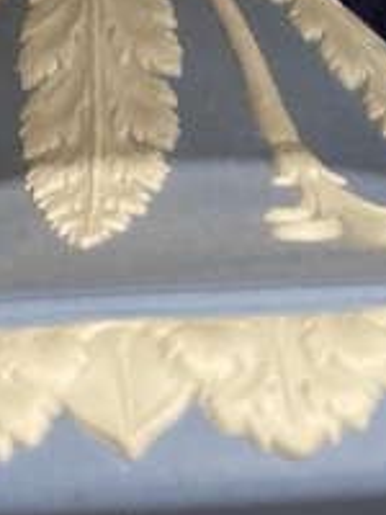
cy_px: 922
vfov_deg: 15.1
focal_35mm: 113
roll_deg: +1.8
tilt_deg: -16.0
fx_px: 1680
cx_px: 256
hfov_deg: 13.1
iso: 320
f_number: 1.8
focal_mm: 3.99
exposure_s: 1/33
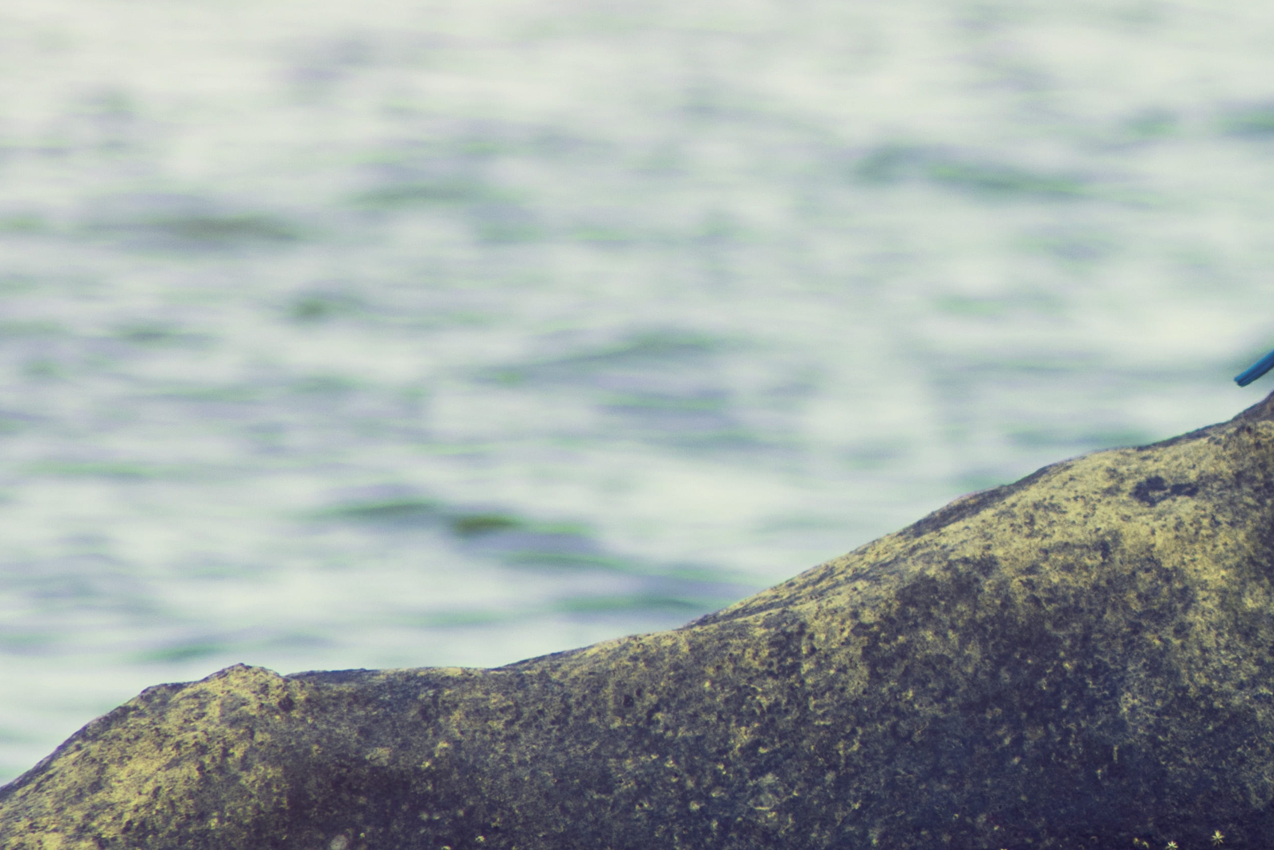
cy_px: 383
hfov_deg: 3.0
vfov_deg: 2.0
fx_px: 24637
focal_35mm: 696
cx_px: 1417
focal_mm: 195
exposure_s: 1/500
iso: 200
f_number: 4.8
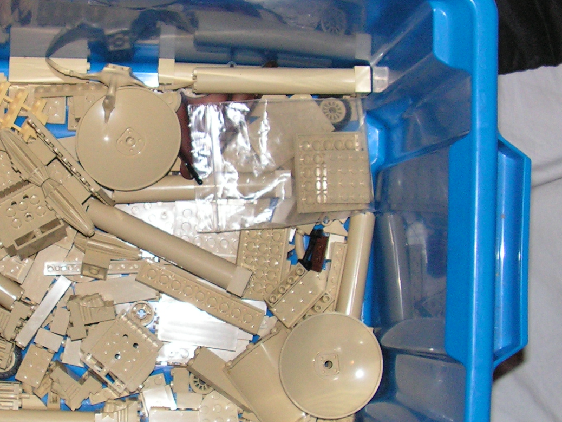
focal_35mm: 71
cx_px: 130
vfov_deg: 20.7
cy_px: 229
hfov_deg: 27.0
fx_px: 1153
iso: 200
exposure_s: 1/40
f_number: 3.2
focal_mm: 6
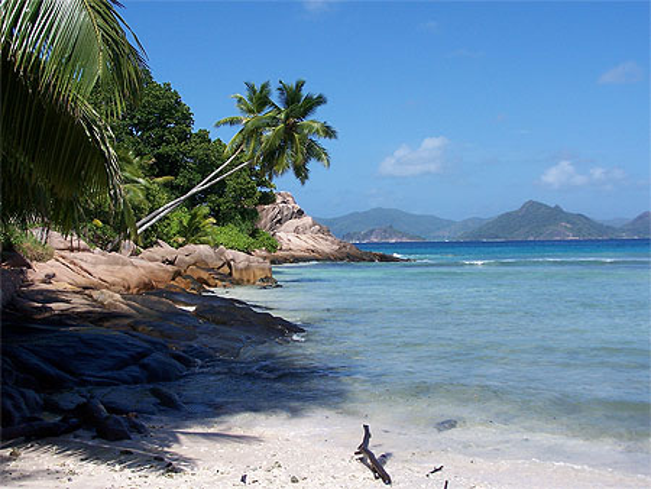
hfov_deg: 39.6
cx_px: 326
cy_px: 244
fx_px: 903
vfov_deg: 30.3
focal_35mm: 48
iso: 80
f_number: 4
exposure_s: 1/1000
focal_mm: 8
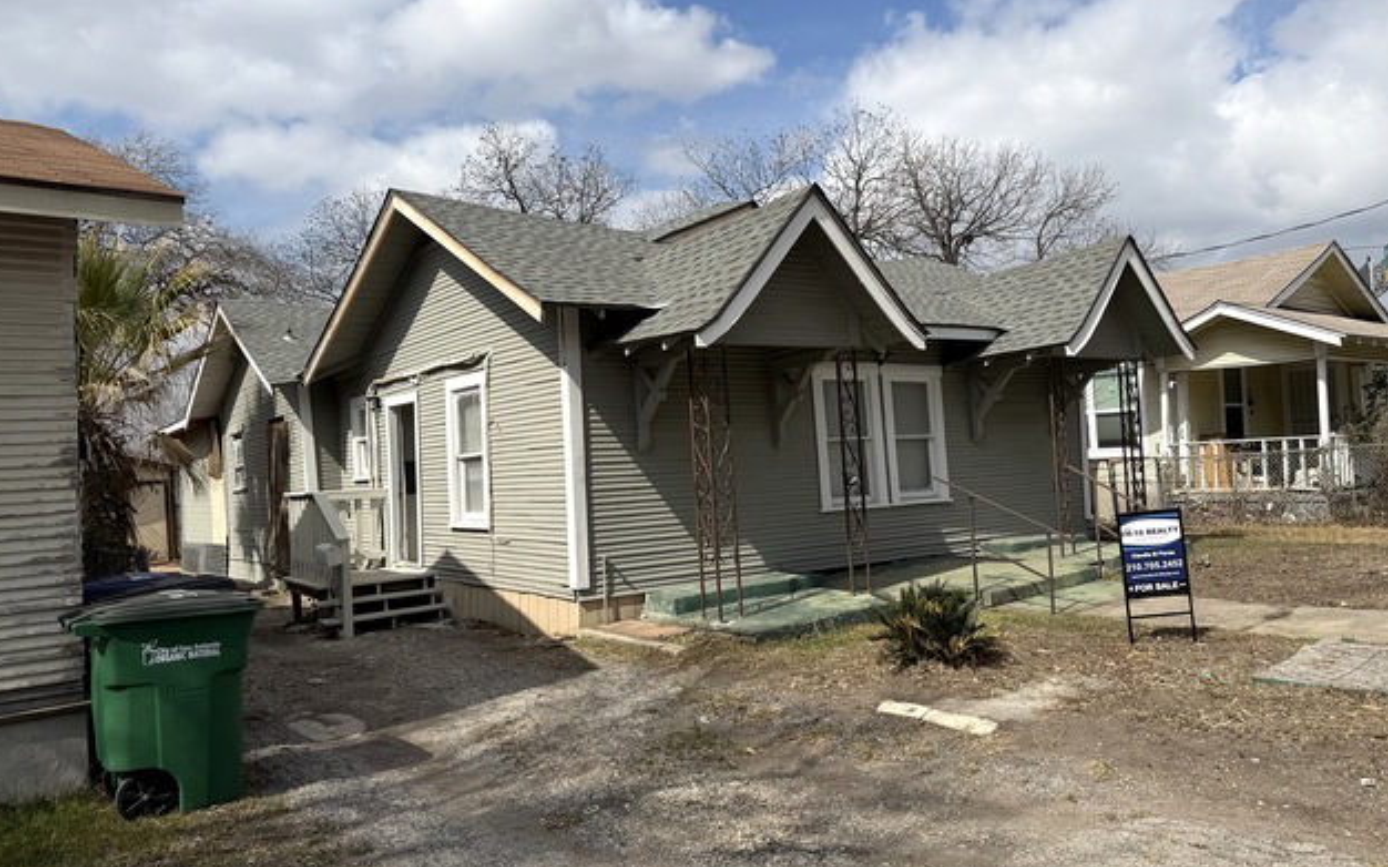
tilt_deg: +0.9
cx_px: 694
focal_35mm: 26
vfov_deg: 47.6
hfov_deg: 70.4
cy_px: 439
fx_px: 983
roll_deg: +3.8
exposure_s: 1/9091
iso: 80
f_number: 1.78
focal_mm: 6.76
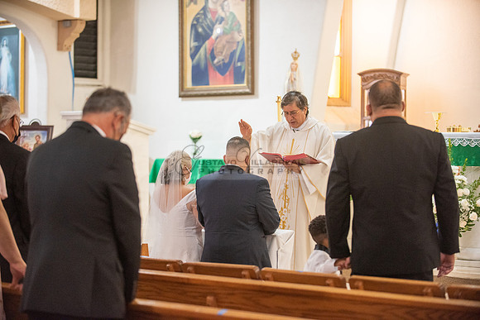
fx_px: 1307
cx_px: 240
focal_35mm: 98
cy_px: 160
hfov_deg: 20.8
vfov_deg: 14.0
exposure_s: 1/160
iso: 2000
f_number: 2.8
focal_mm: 98
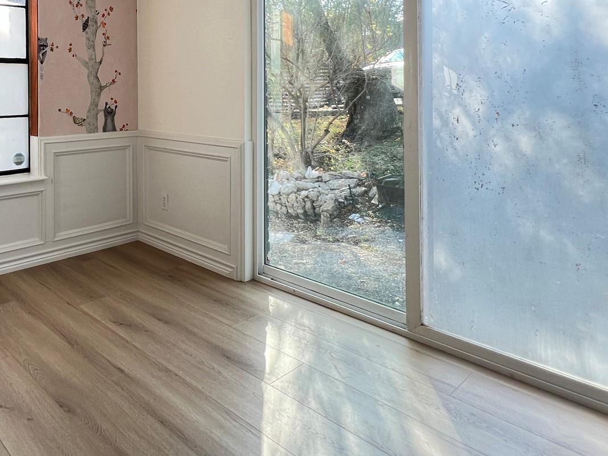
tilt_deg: +1.1
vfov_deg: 51.3
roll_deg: +1.0
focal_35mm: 25
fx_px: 439
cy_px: 88
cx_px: 109
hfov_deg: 62.6
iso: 64
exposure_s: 1/120
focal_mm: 1.57
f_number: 1.8
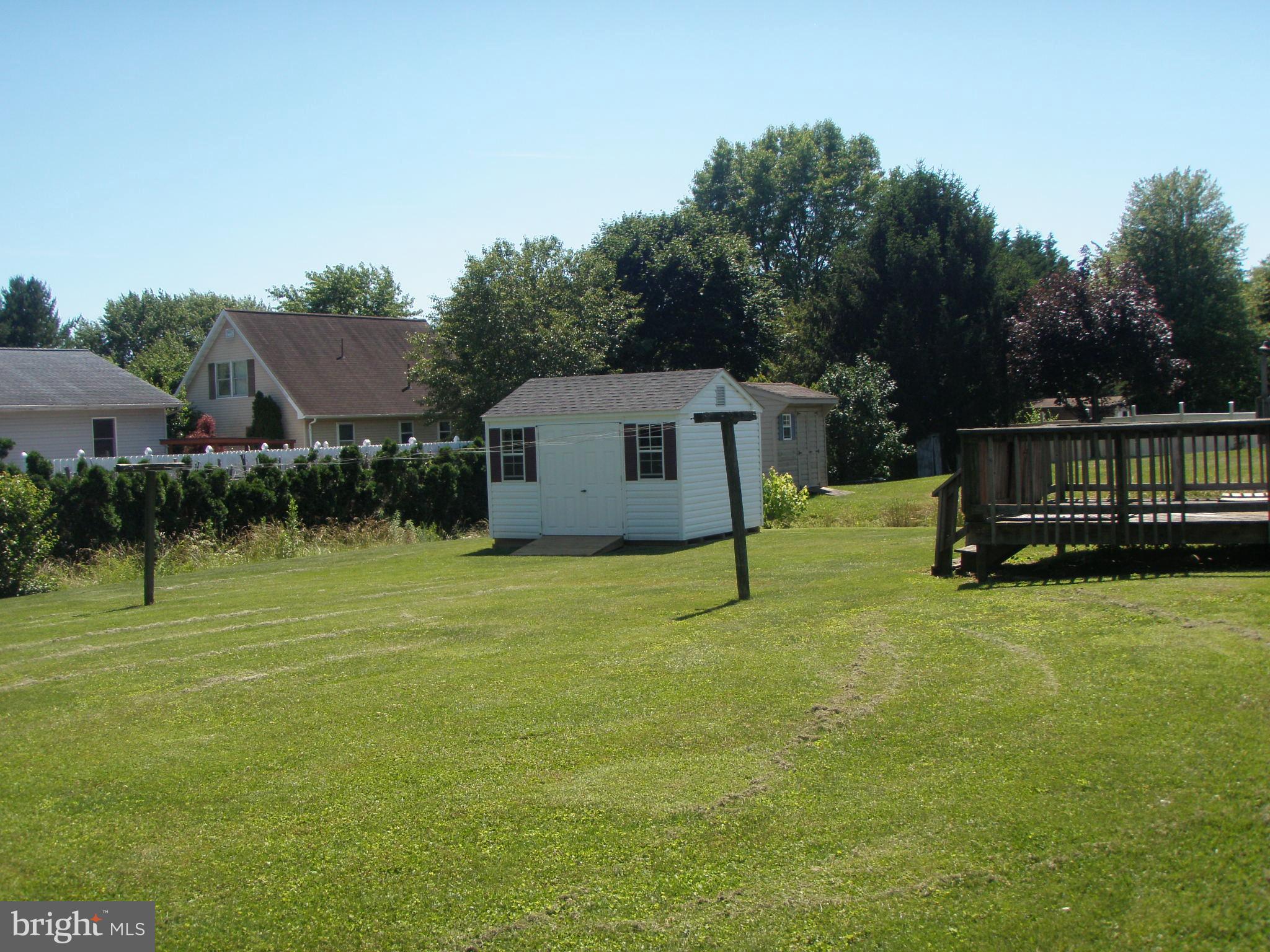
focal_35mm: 38
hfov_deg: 49.0
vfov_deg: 37.7
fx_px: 1394
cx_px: 635
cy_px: 476
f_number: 3.5
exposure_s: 1/640
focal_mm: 6.7
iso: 80
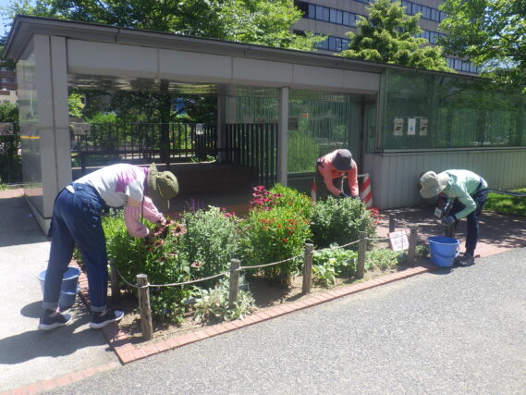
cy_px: 198
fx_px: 426
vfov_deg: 49.8
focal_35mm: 28
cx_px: 263
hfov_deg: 63.4
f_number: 4.2
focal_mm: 5
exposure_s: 1/400
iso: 125
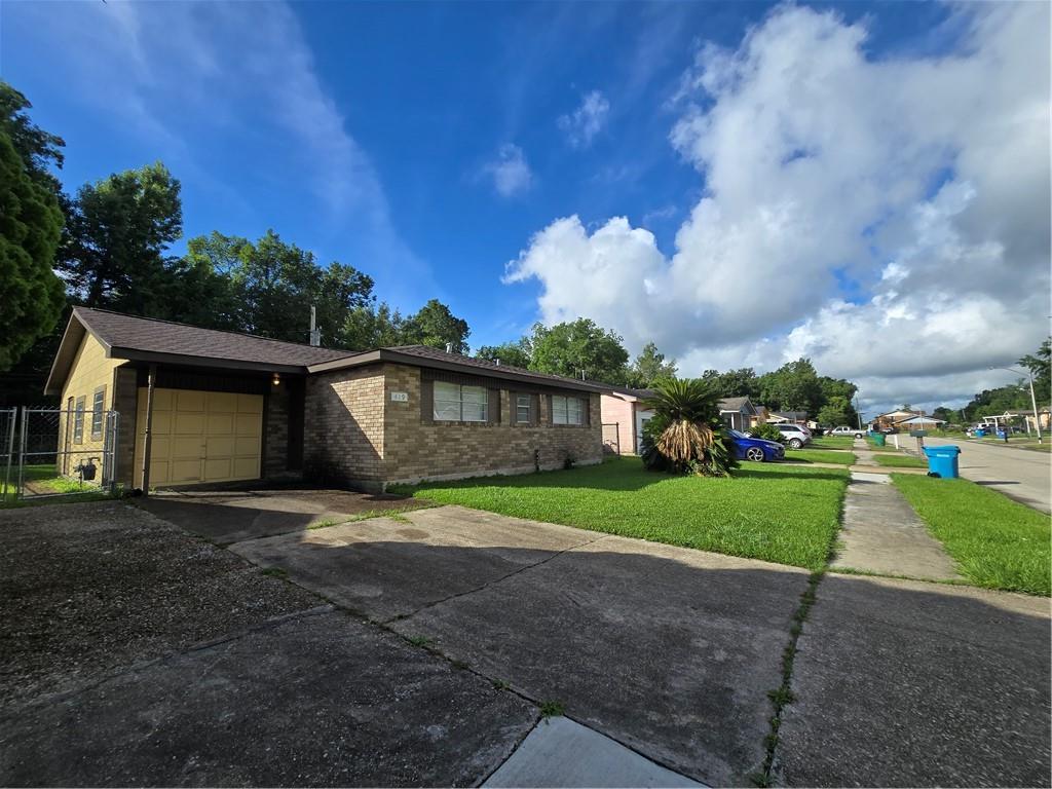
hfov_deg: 106.2
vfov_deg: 89.9
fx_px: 395
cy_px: 394
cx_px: 526
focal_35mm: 13
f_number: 2.2
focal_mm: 2.2
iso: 50
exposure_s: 1/2060
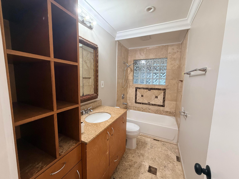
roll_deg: -0.5
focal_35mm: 14
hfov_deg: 102.1
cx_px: 120
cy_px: 90
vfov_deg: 85.7
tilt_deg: -6.4
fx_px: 97
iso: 250
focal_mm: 2.22
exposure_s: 1/60
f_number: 2.2
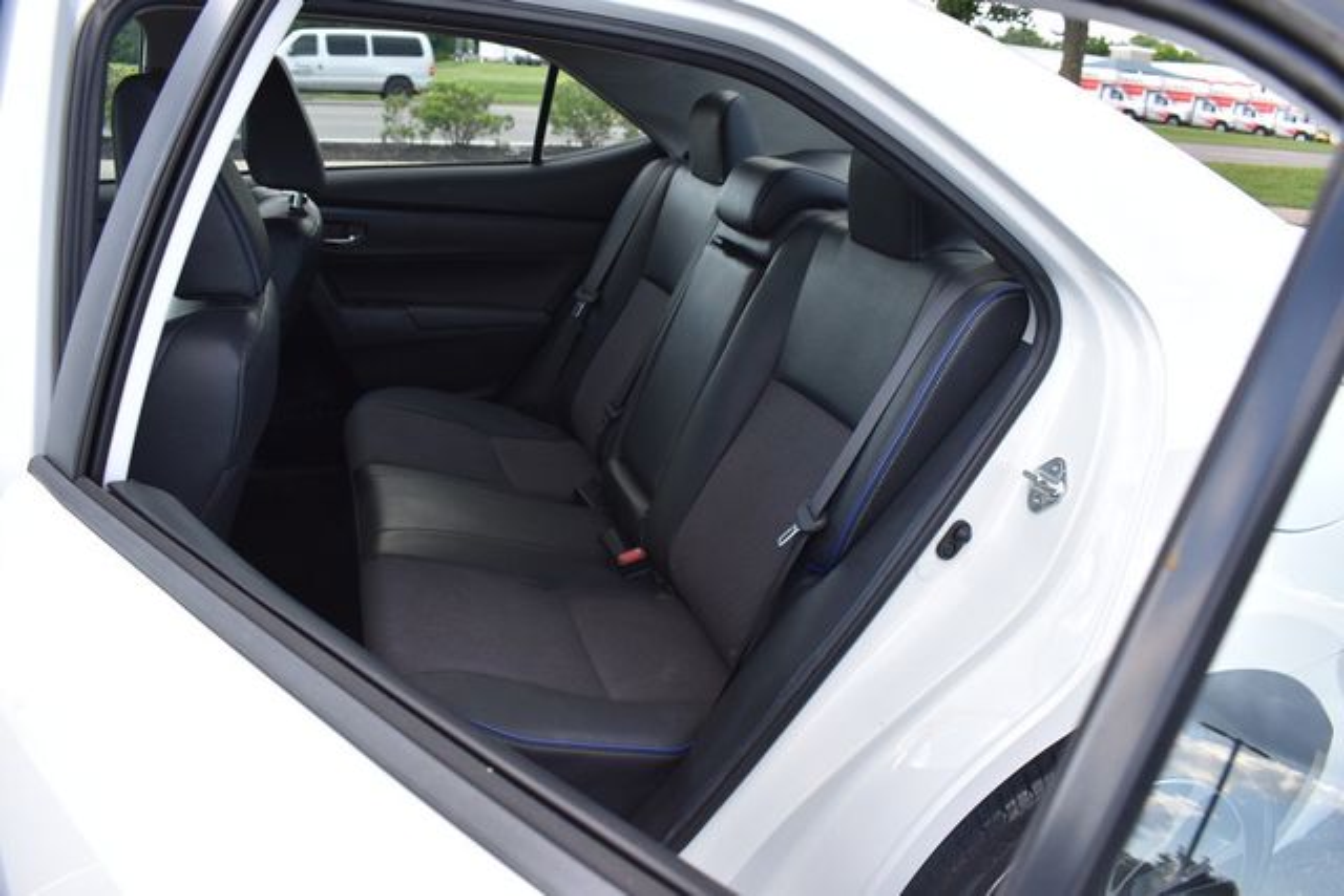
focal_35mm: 27
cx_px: 672
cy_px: 448
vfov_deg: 48.0
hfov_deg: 67.4
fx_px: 1008
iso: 400
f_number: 5.6
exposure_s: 1/250
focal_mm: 18
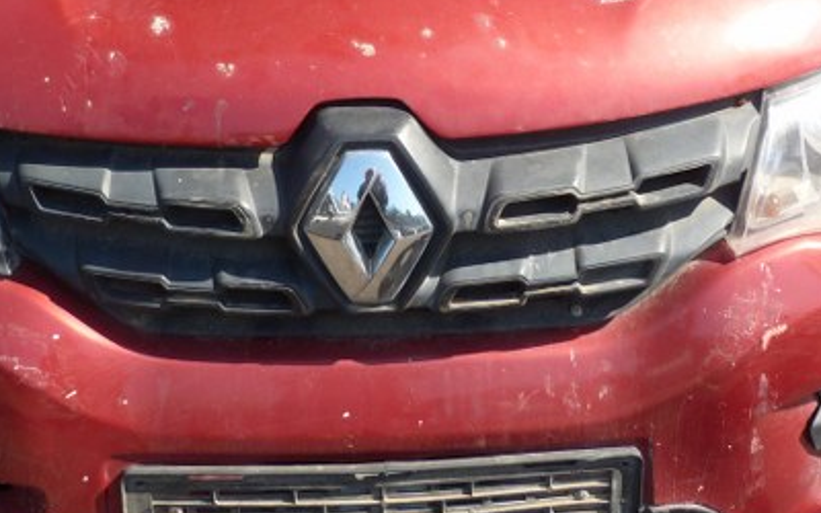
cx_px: 341
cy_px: 35
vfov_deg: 23.6
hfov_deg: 38.1
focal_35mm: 53
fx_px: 1186
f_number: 4
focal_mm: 4.5
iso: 80
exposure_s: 1/200
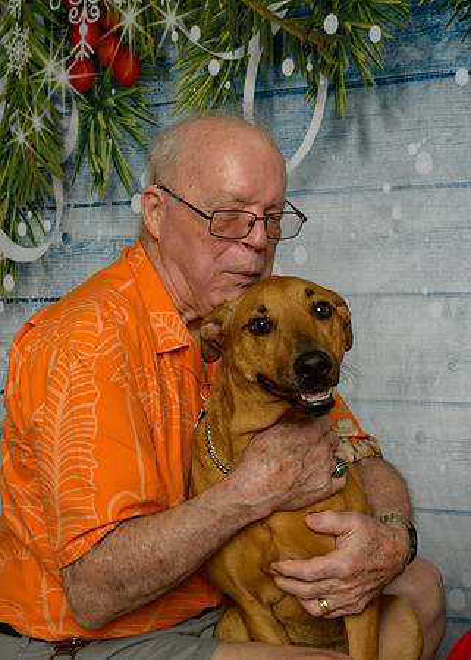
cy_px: 330
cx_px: 234
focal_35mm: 51
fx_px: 962
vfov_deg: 37.9
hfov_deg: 27.5
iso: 400
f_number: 10
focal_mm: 35
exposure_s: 1/160
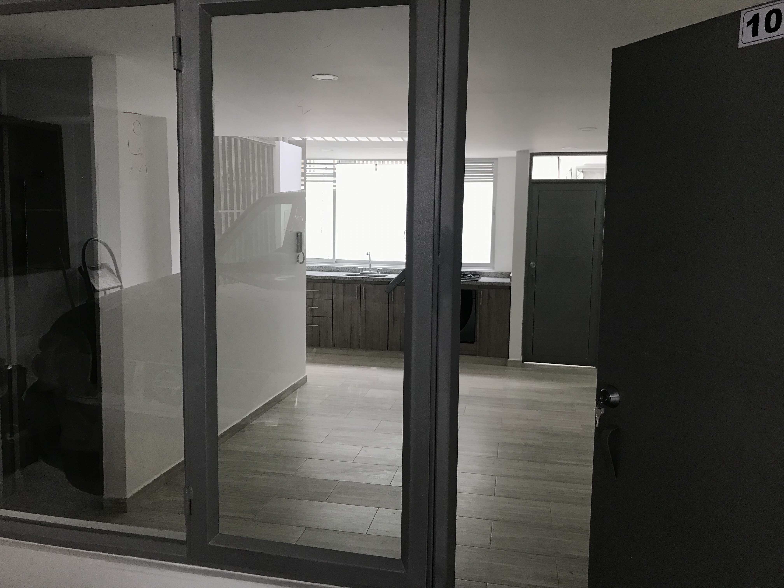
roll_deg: -0.8
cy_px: 294
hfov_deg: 63.4
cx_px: 392
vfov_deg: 49.7
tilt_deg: -7.5
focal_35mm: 28
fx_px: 634
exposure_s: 1/30
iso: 32
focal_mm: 3.99
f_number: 1.8
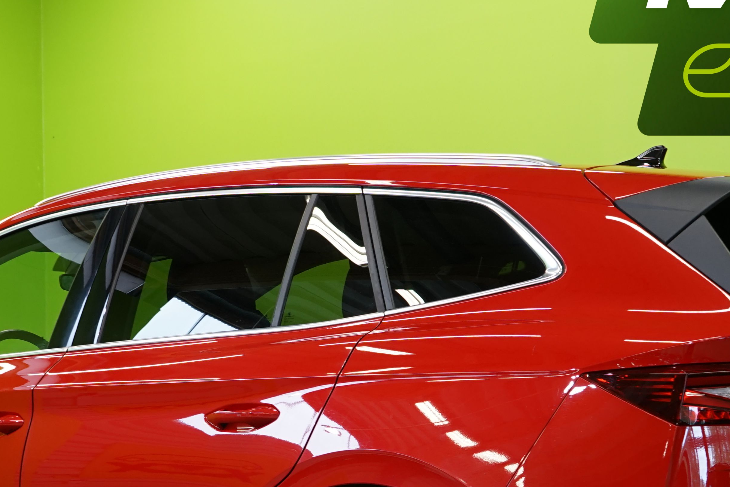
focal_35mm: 79
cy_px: 442
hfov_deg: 25.7
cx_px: 328
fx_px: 1602
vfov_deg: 17.0
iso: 500
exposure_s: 1/30
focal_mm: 32
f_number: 6.3
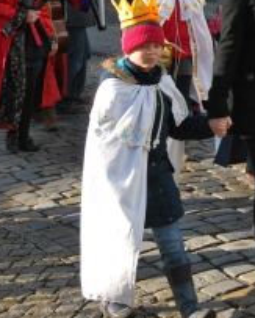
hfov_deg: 12.8
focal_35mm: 118
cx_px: 297
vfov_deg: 16.2
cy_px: 88
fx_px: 1111
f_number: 10
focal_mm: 38
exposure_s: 1/400
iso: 800
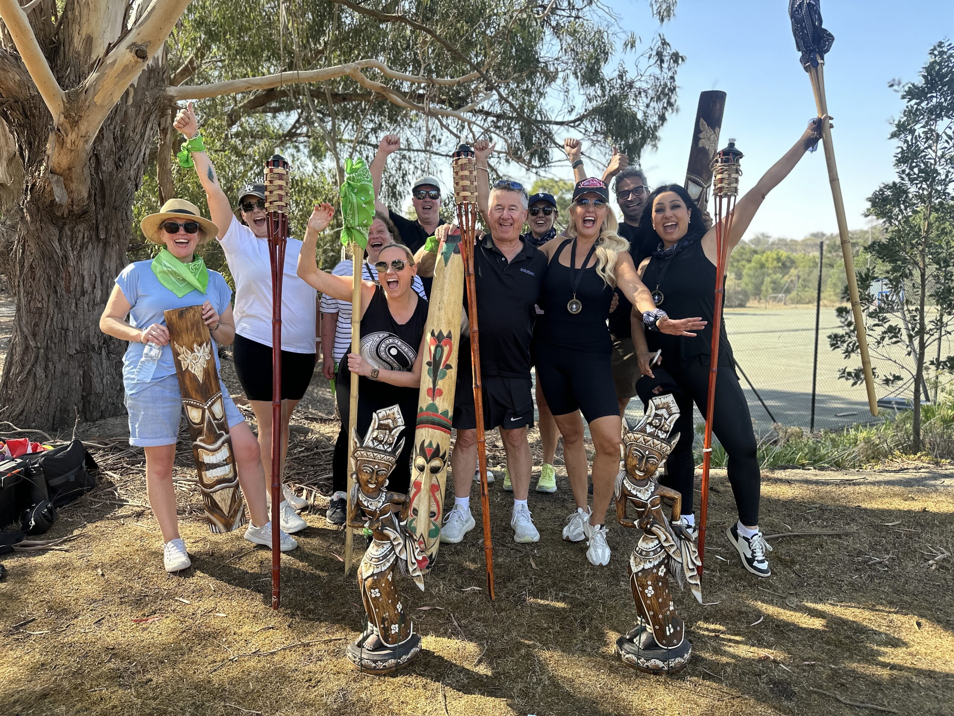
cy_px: 358
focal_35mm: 24
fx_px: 661
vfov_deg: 56.8
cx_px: 477
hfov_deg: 71.6
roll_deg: +1.7
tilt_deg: -7.0
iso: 80
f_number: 1.78
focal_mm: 6.86
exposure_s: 1/623
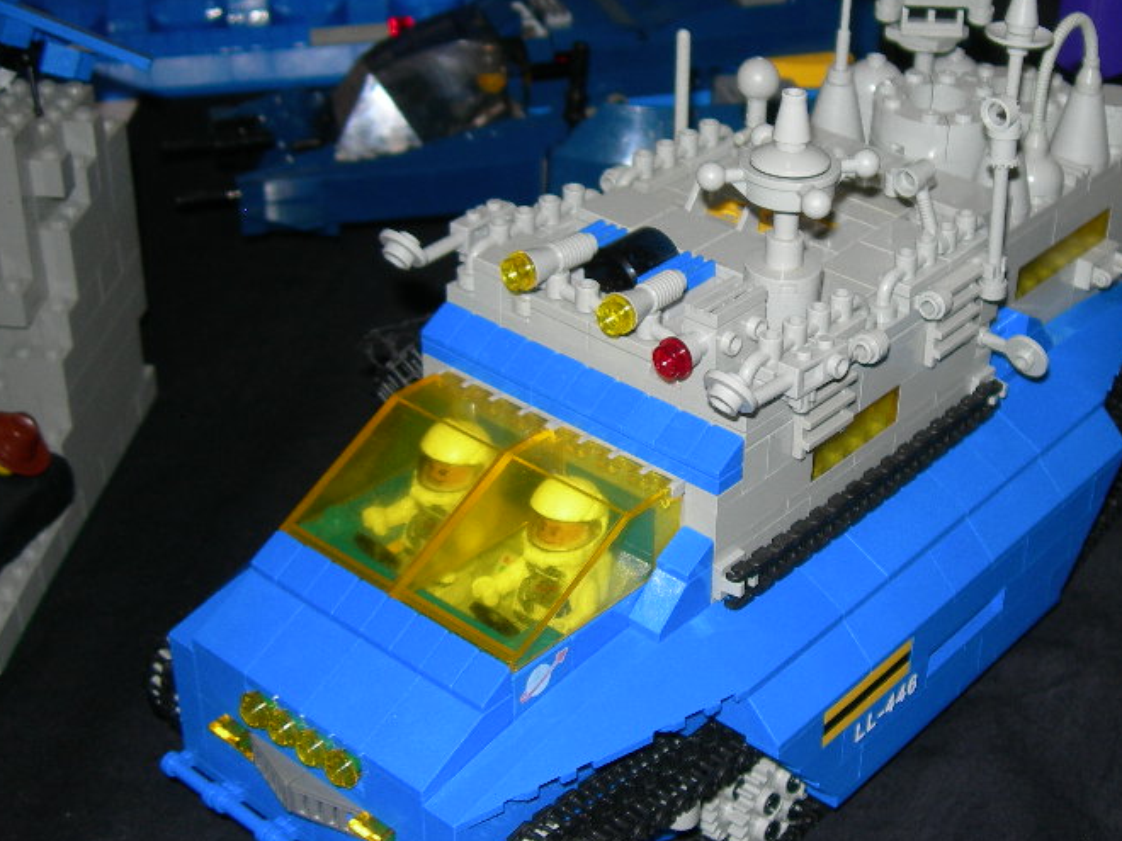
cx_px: 738
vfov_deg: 24.8
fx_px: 1912
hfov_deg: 32.5
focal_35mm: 59
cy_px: 399
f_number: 2.8
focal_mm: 7.8
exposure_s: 1/60.1
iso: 50
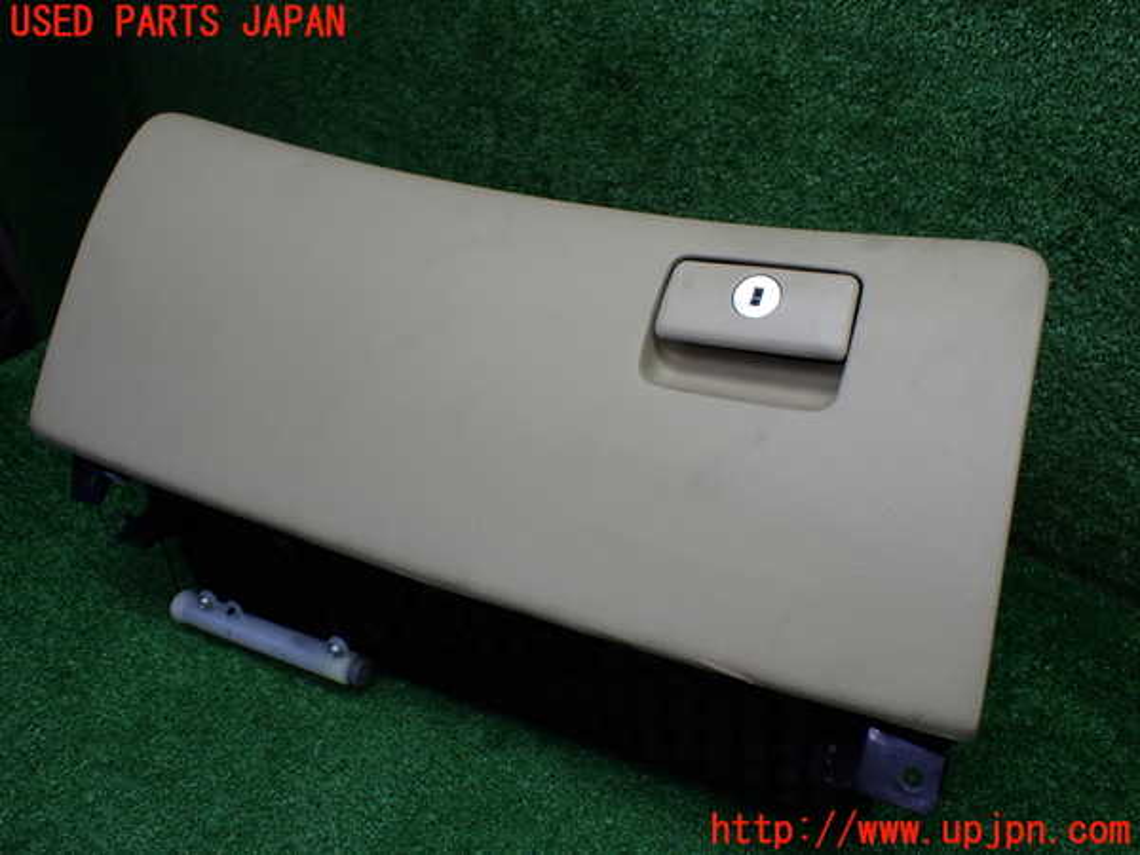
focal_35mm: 30
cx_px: 570
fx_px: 988
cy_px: 428
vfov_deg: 46.8
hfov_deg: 60.0
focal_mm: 5.4
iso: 200
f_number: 2.3
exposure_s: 1/125
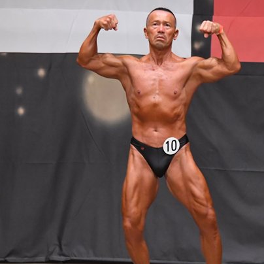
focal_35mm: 367
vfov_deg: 4.8
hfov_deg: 4.8
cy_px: 157
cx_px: 175
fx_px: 3167
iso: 6400
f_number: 5.6
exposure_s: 1/400
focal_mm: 150
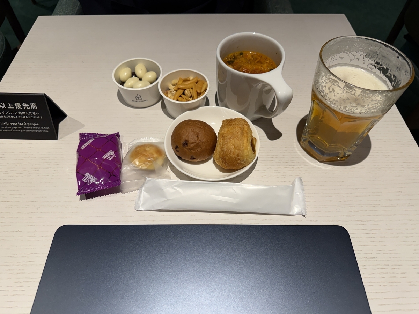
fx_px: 291
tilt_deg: -53.5
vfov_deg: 56.8
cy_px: 157
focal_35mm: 24
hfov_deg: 71.6
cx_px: 210
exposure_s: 1/100
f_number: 1.78
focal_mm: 6.76
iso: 125
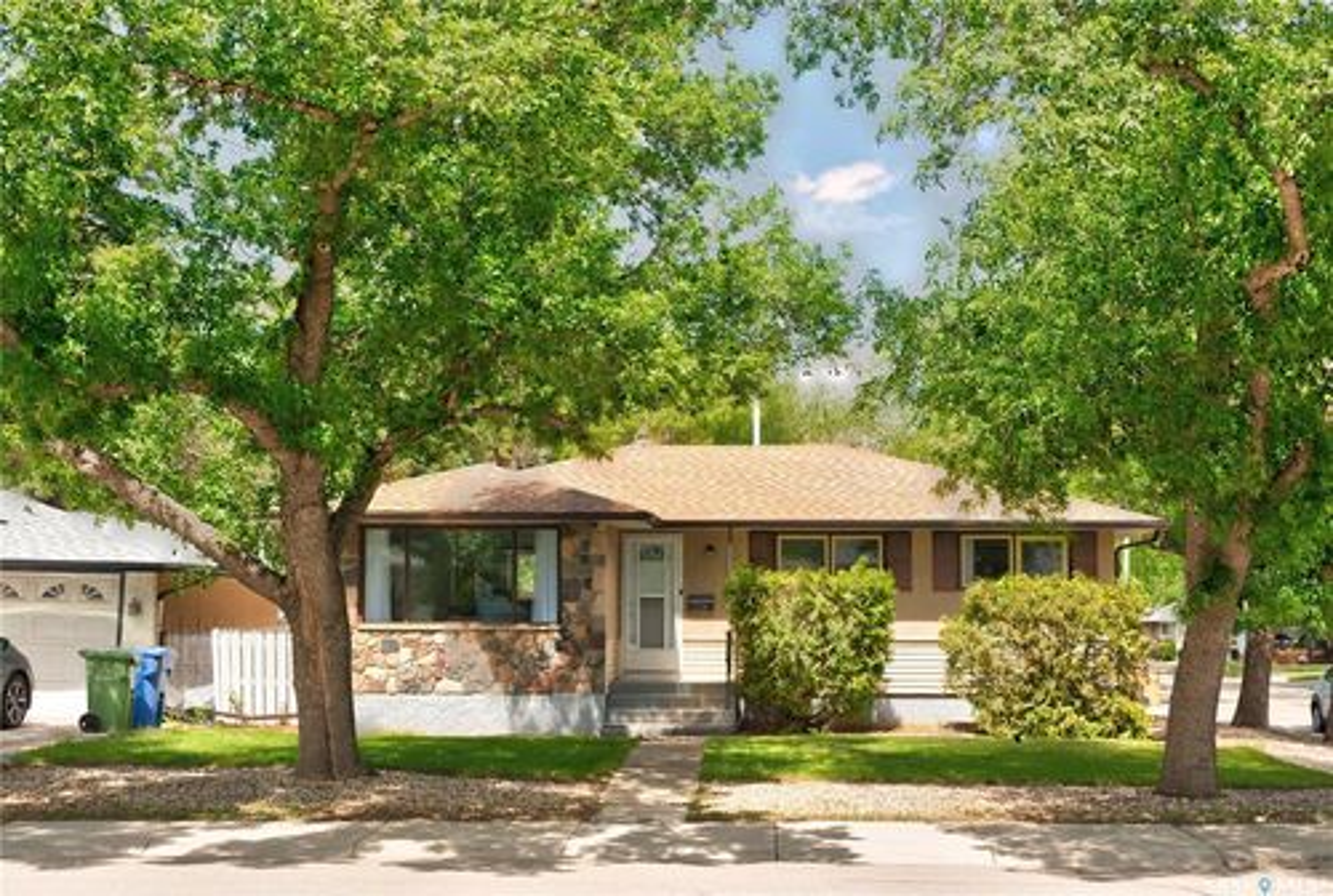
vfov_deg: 28.2
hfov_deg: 41.0
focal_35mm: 48
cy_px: 448
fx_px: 1782
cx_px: 666
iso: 100
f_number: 6.3
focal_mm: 48
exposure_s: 1/100
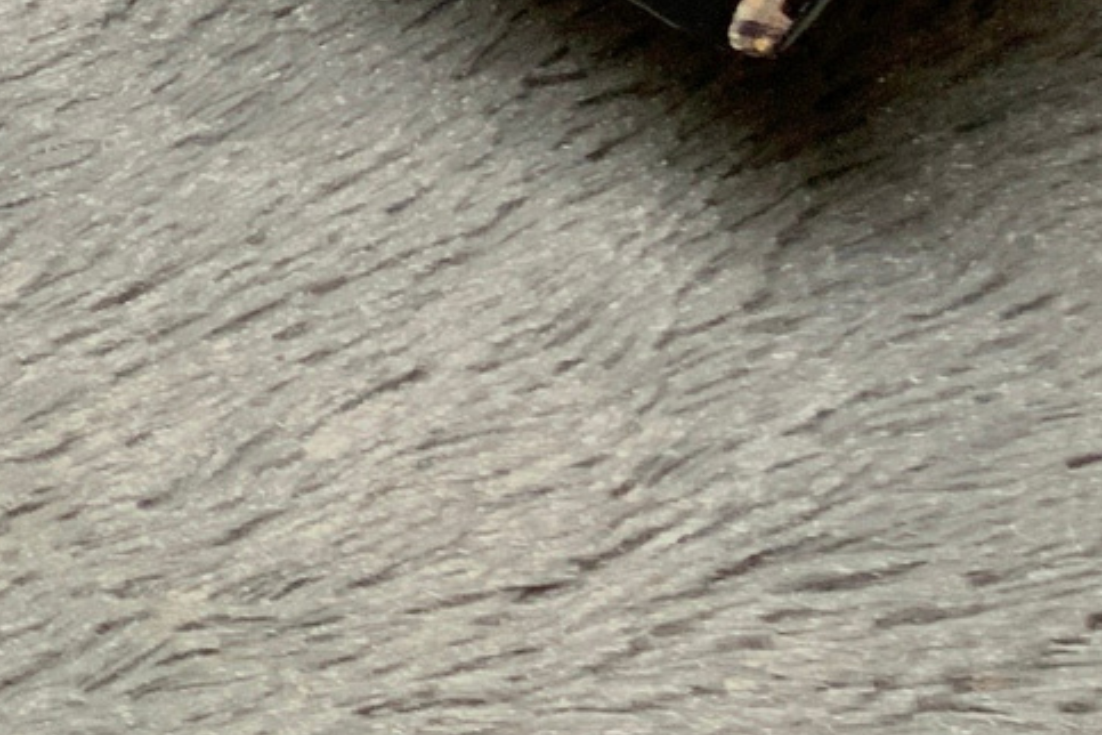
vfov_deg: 8.3
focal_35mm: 160
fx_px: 4897
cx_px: -1492
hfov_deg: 11.0
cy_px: -466
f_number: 1.8
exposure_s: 1/104
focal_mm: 3
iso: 50
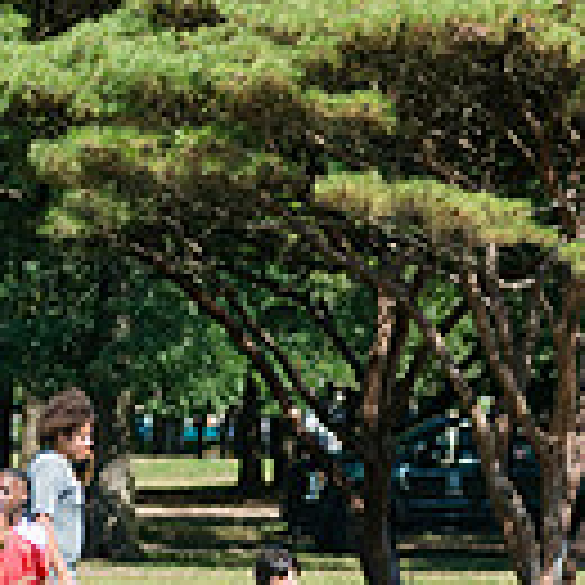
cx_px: 405
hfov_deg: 3.9
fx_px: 8680
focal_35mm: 454
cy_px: 650
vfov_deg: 3.9
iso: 200
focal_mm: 120
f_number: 4
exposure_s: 1/1250
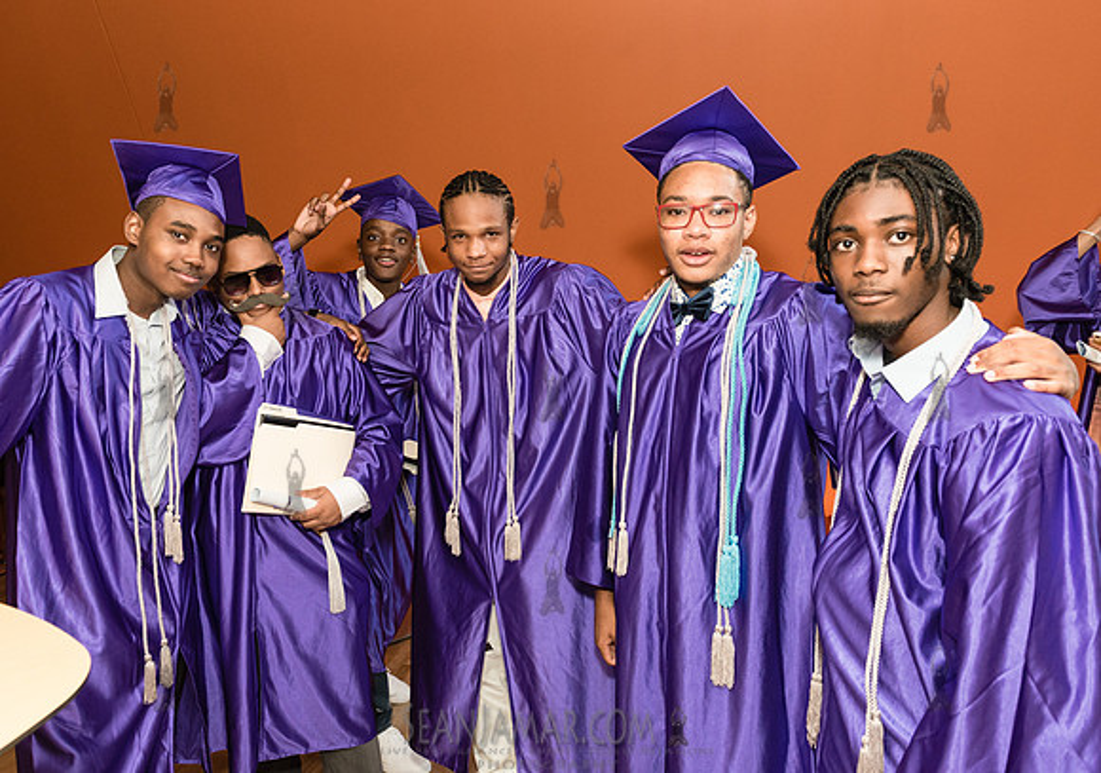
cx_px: 497
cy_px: 379
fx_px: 817
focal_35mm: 26
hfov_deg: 67.8
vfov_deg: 50.6
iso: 2000
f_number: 5
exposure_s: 1/200
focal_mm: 24
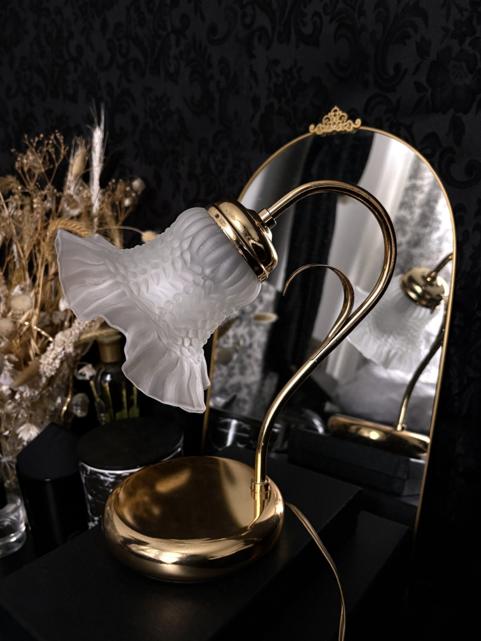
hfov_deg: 28.0
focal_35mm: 52
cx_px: 240
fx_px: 963
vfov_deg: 36.8
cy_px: 320
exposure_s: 1/15
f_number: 1.6
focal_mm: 5.96
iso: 1000
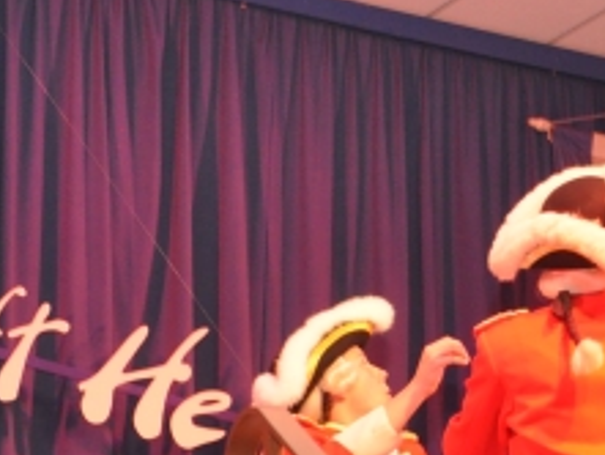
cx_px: 854
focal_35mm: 146
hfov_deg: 12.9
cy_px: 201
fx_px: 2553
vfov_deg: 10.2
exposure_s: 1/60
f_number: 5.6
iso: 1100
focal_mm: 28
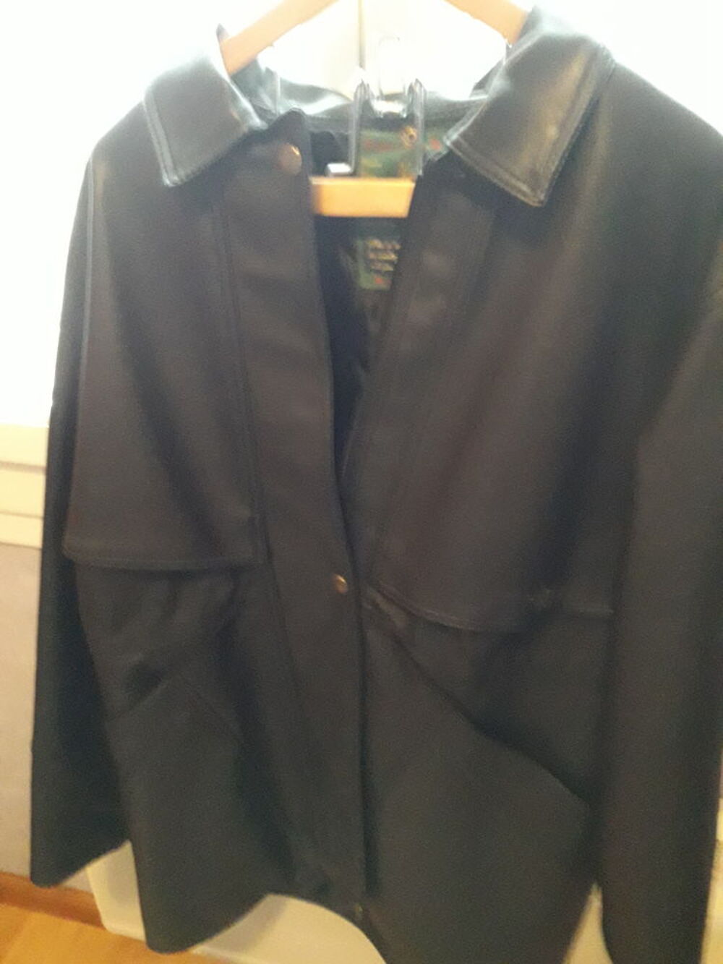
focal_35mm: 27
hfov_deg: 51.4
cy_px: 482
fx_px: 752
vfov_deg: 65.3
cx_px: 362
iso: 800
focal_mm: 3.6
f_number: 1.9
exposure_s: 1/17
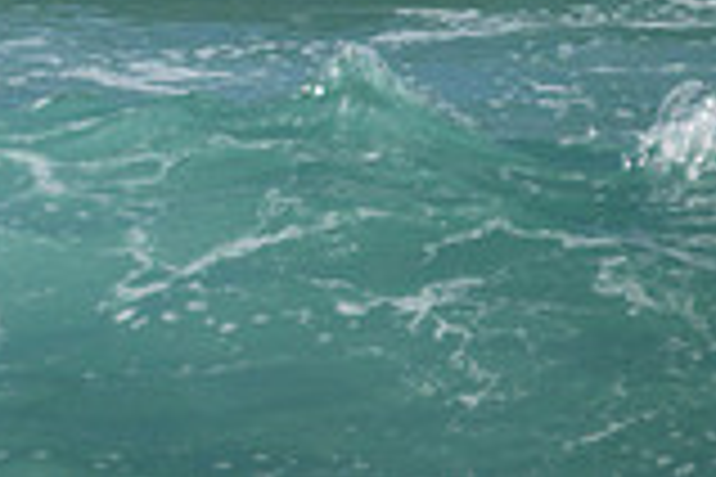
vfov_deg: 0.5
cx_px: -378
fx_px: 57892
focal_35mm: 2911
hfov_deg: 0.7
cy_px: -389
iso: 1400
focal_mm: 800
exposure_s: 1/1600
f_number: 11
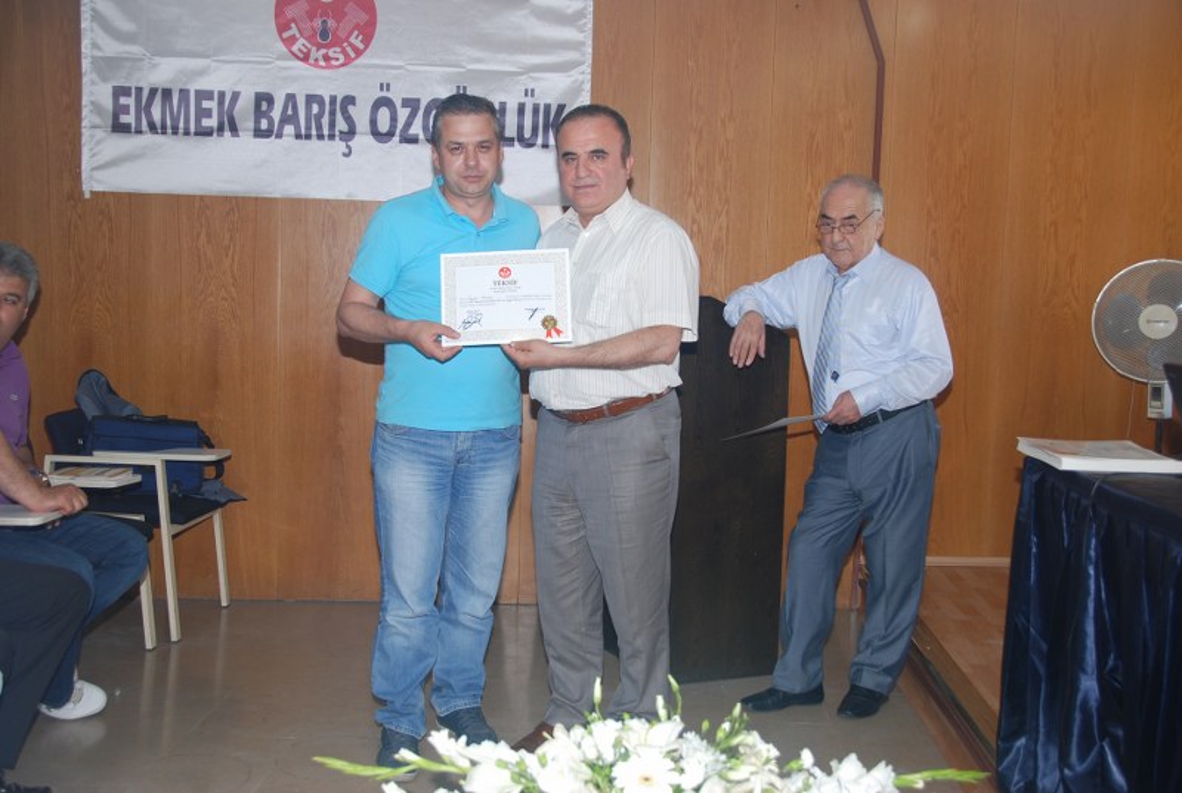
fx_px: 1283
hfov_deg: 49.5
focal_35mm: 39
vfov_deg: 34.4
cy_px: 396
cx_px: 591
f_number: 4
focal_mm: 26
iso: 200
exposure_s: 1/60
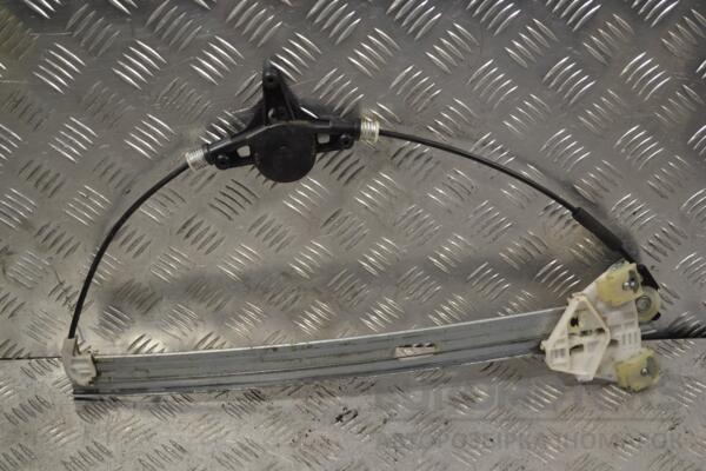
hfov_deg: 33.4
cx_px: 353
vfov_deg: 22.6
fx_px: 1177
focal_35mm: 60
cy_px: 236
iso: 400
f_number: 5.3
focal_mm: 40
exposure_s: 1/125
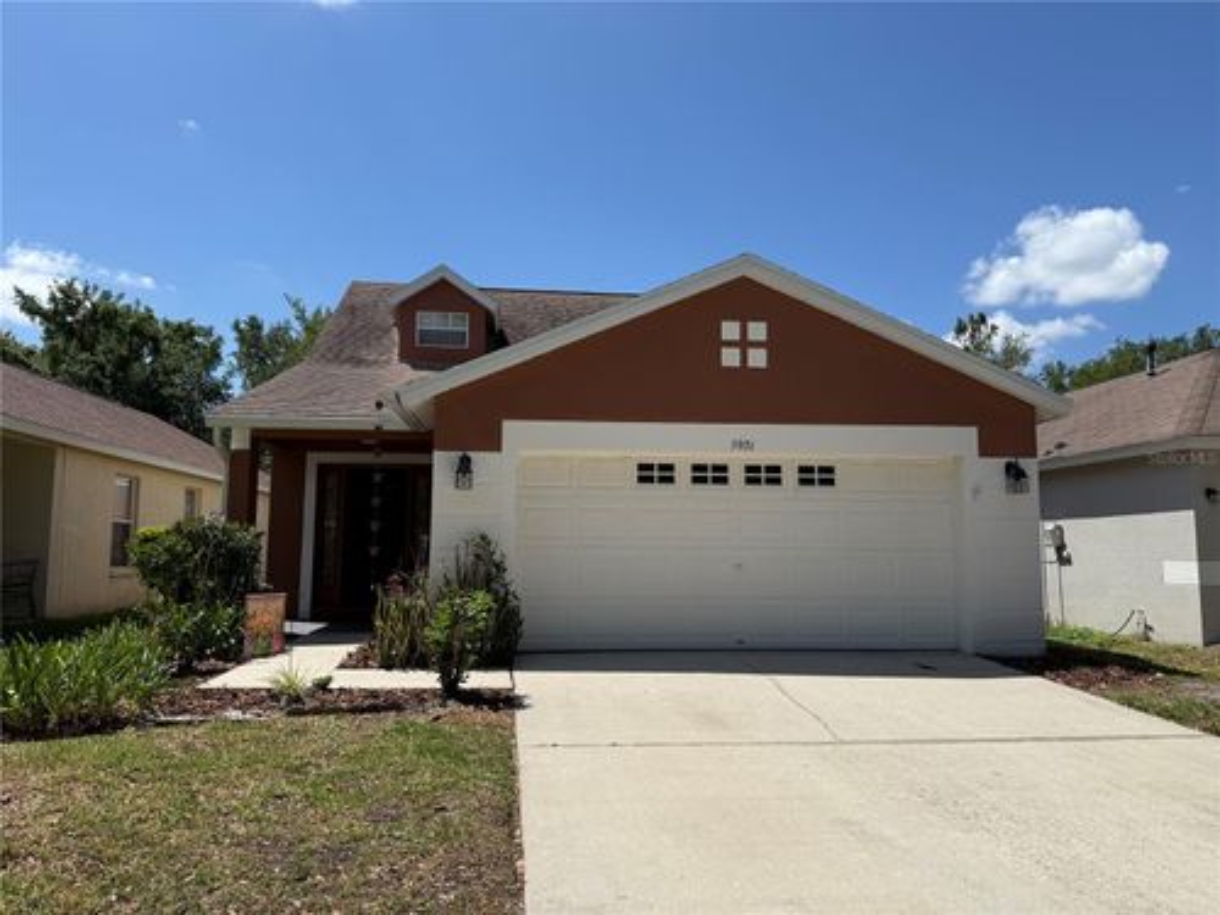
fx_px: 846
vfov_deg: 56.8
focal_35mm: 24
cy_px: 458
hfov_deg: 71.6
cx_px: 610
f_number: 1.78
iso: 80
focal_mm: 6.76
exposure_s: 1/6711
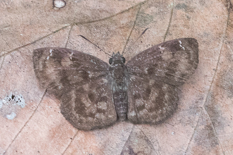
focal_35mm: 1152
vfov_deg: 1.2
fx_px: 7458
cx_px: 118
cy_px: 104
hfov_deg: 1.8
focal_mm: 150
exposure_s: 1/320
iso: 800
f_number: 7.1
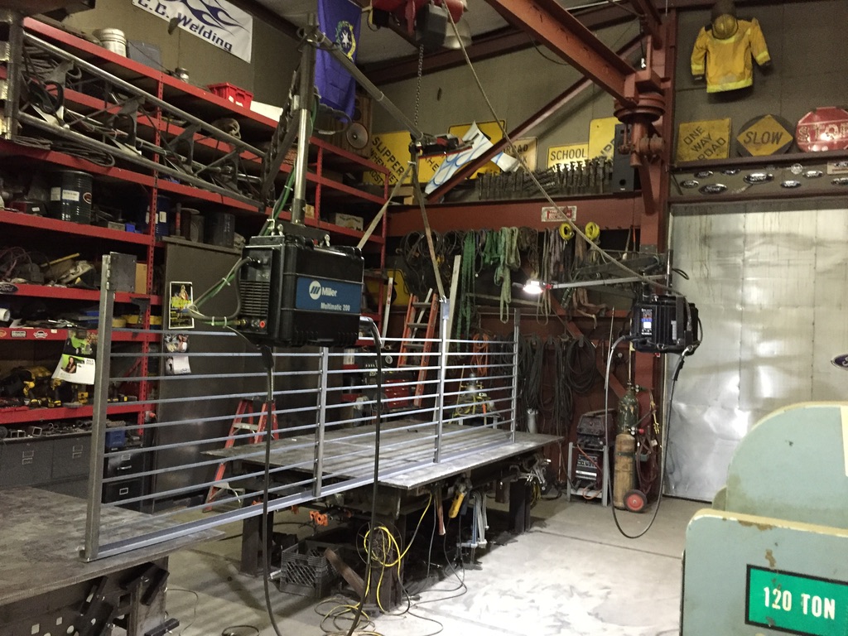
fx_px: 710
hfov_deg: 61.7
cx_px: 424
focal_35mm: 29
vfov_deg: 48.2
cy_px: 318
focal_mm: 4.15
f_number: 2.2
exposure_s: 1/15
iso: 320
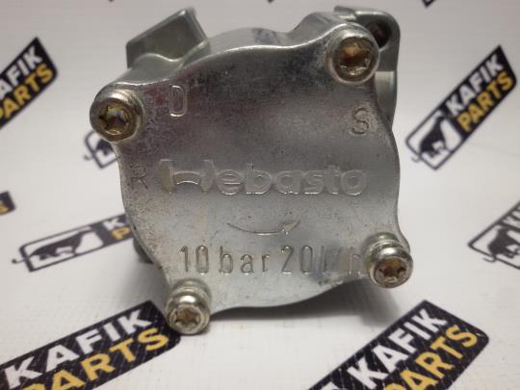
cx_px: 260
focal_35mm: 31
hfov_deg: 58.4
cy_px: 195
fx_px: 466
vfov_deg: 45.4
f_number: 2.4
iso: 40
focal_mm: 2.93
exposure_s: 1/33
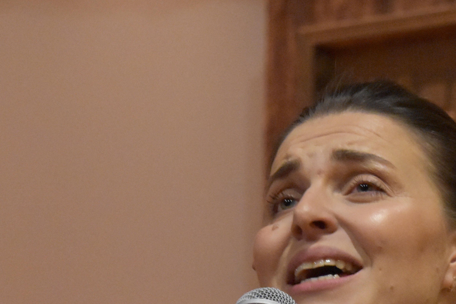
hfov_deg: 12.7
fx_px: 2026
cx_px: 405
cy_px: 333
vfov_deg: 8.5
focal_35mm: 160
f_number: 5
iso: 6400
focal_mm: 42
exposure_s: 1/60
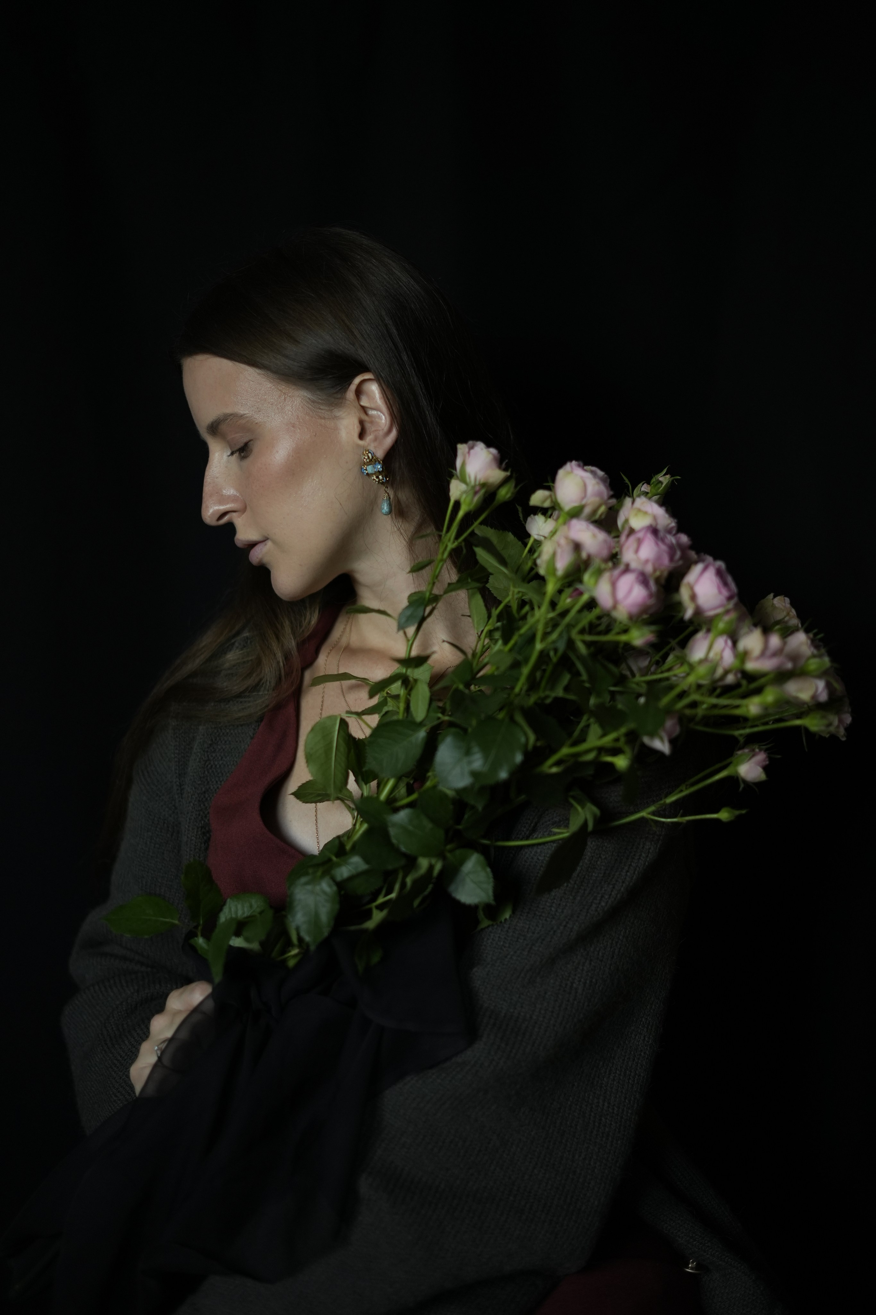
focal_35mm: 50
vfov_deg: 39.6
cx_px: 438
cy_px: 658
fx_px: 1825
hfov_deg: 27.0
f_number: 1.8
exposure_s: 1/320
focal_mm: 50
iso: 800
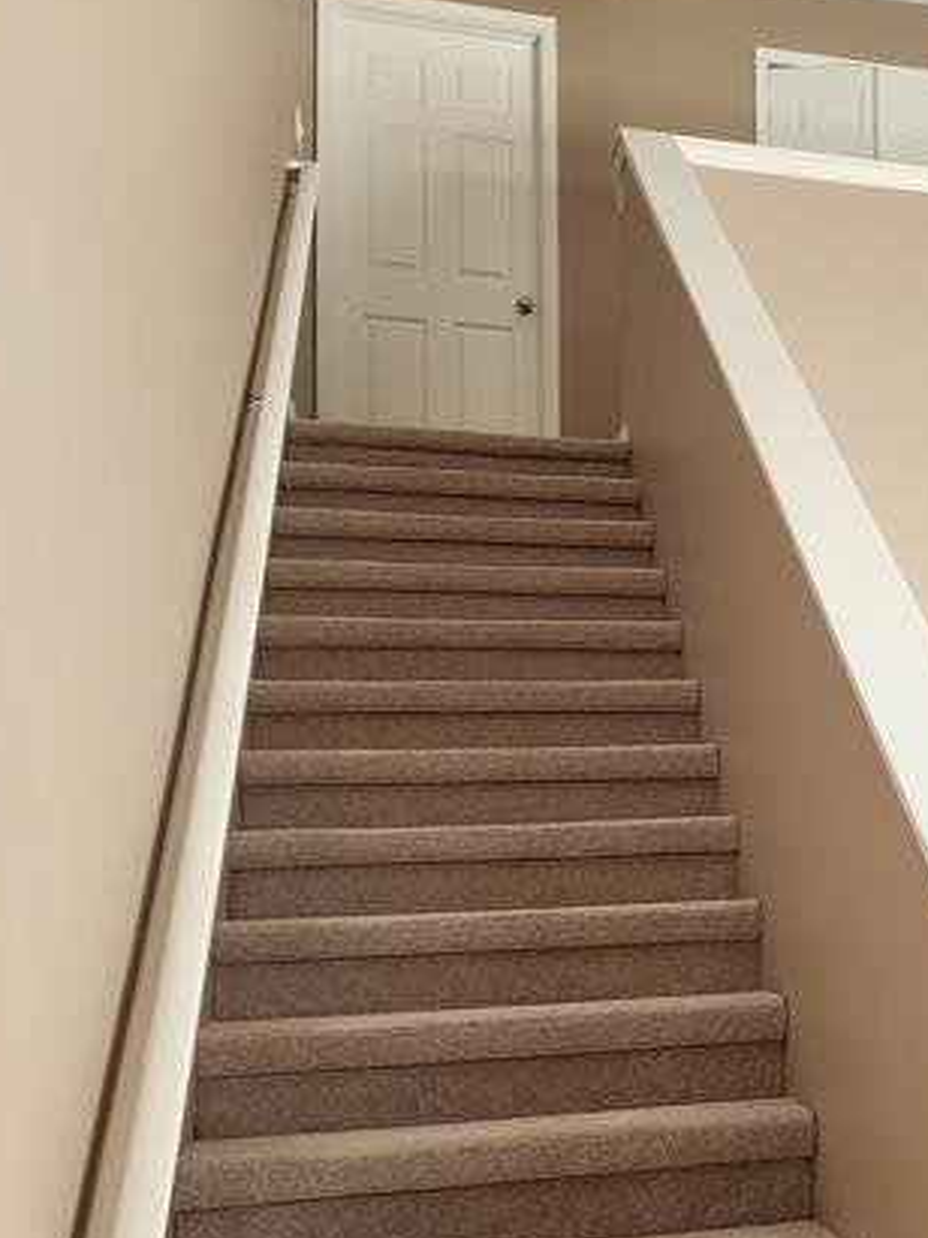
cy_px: 822
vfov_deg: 43.3
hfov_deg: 32.0
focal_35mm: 43
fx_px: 1538
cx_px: 826
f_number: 1.8
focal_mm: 6.4
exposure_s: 1/120
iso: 160
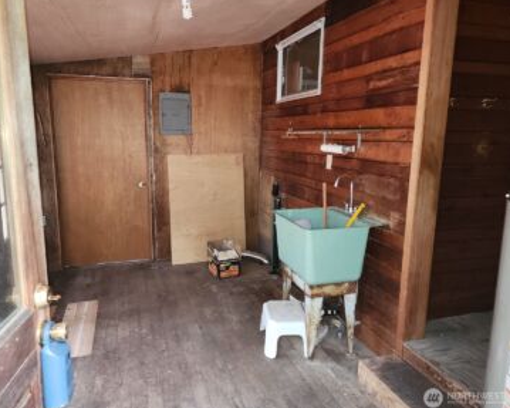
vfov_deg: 56.8
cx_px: 232
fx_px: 377
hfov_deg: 68.0
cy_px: 199
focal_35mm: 25
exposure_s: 1/9.99
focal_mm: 6.4
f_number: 1.8
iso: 250
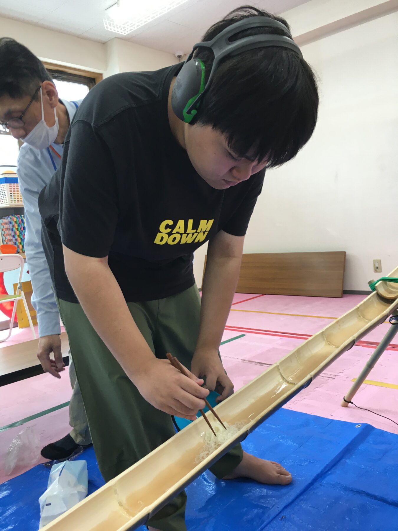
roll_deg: +4.1
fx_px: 445
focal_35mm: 29
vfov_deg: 61.7
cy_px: 266
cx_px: 199
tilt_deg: -7.0
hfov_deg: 48.2
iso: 32
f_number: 2.2
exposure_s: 1/30
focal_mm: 4.15
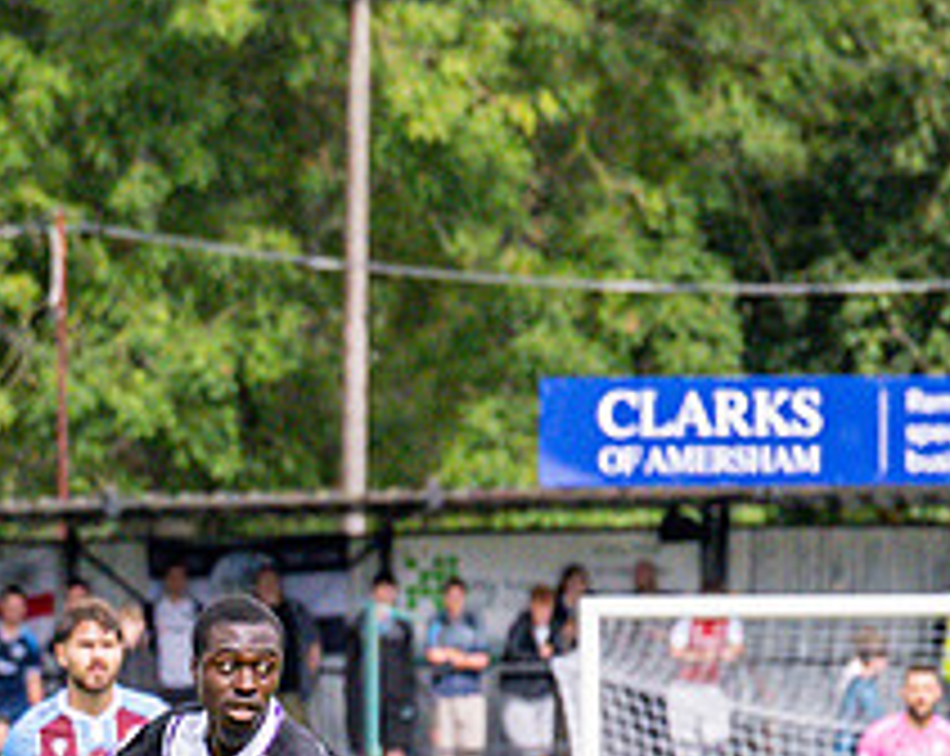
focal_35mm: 629
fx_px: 17653
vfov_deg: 2.4
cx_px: 732
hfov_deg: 3.1
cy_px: 1404
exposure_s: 1/4000
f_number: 4
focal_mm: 110
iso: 800
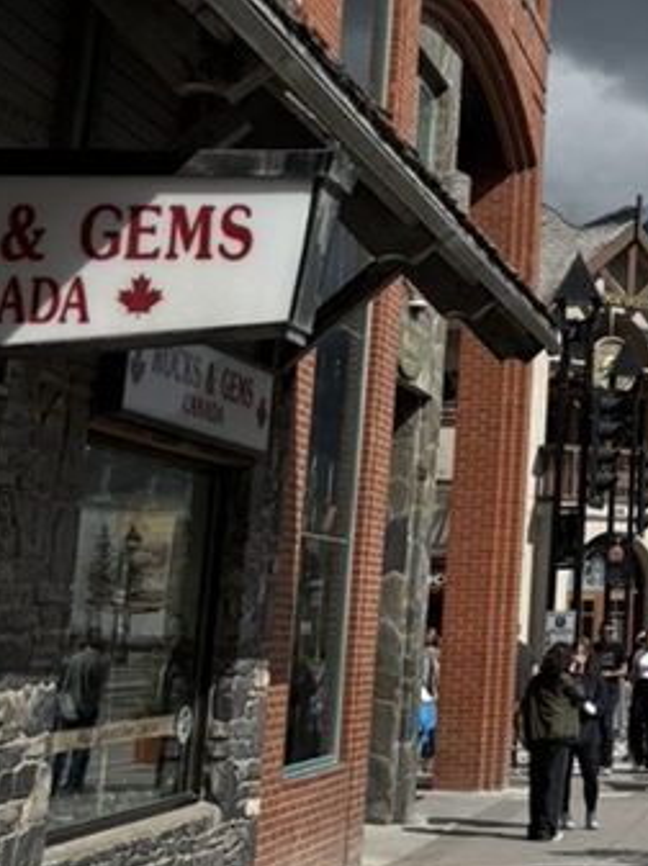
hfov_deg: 18.0
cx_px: 975
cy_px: 162
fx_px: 1826
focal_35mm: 73
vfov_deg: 26.2
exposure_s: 1/9091
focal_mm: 6.76
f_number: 1.78
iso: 80
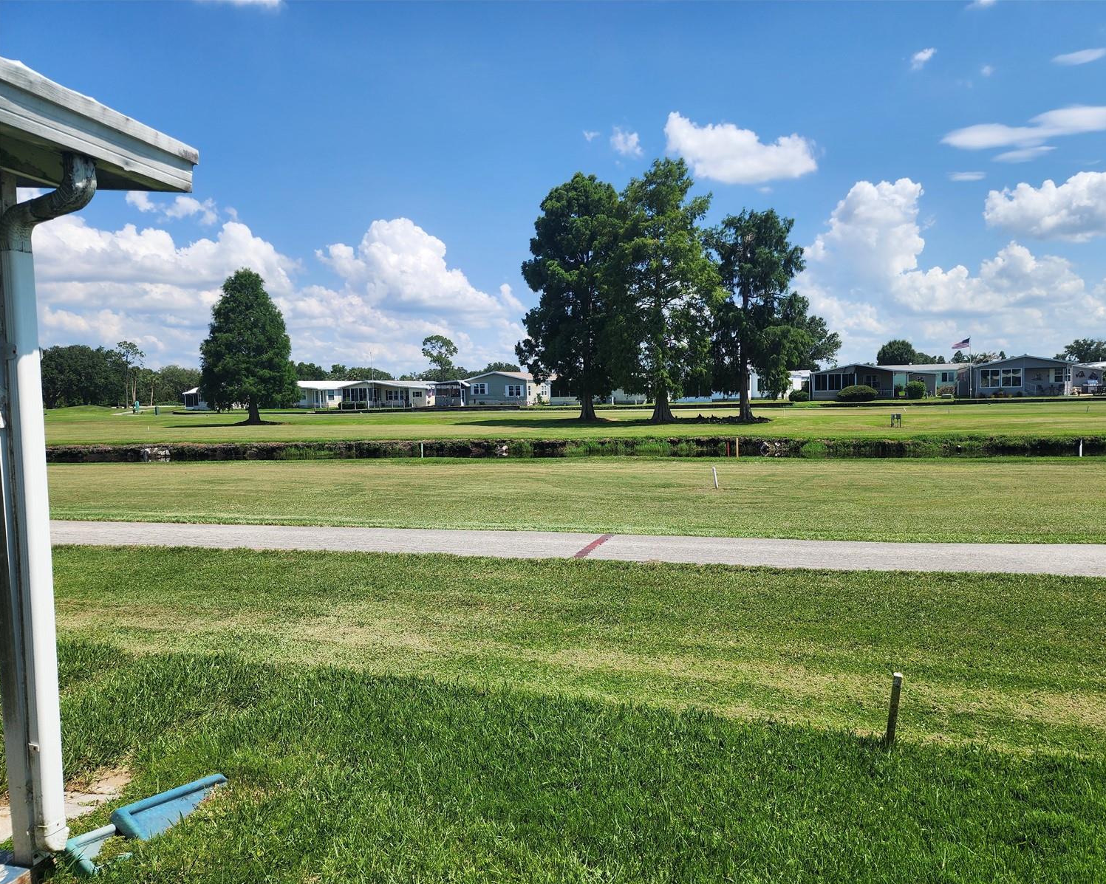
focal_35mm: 24
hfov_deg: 70.2
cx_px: 588
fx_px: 785
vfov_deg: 58.8
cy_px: 442
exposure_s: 1/1529
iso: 12
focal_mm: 6.4
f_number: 1.8
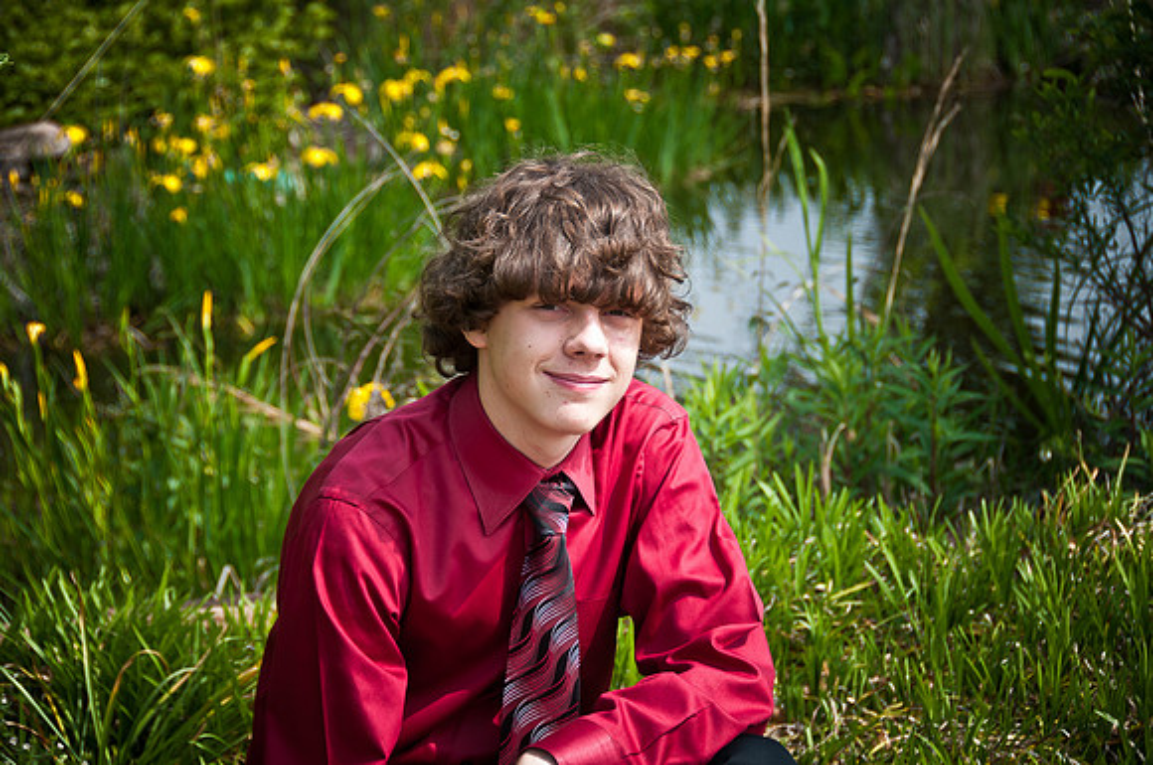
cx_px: 576
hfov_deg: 18.2
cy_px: 382
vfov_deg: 12.1
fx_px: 3598
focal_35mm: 112
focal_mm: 75
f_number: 5
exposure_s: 1/250
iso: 200
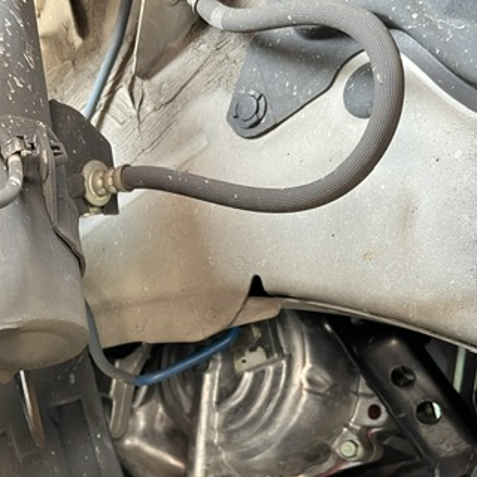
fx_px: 717
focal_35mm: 46
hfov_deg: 35.6
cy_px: 350
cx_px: 98
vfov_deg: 36.1
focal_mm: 5.1
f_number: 1.6
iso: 200
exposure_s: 1/60
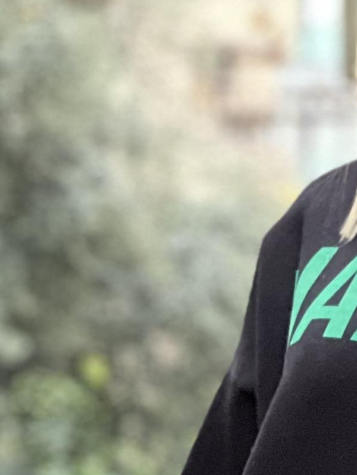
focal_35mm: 388
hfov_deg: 3.8
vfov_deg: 5.0
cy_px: 967
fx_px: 5335
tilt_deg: +0.5
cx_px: 187
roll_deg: -1.4
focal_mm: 9
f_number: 2.8
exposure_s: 1/40
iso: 200
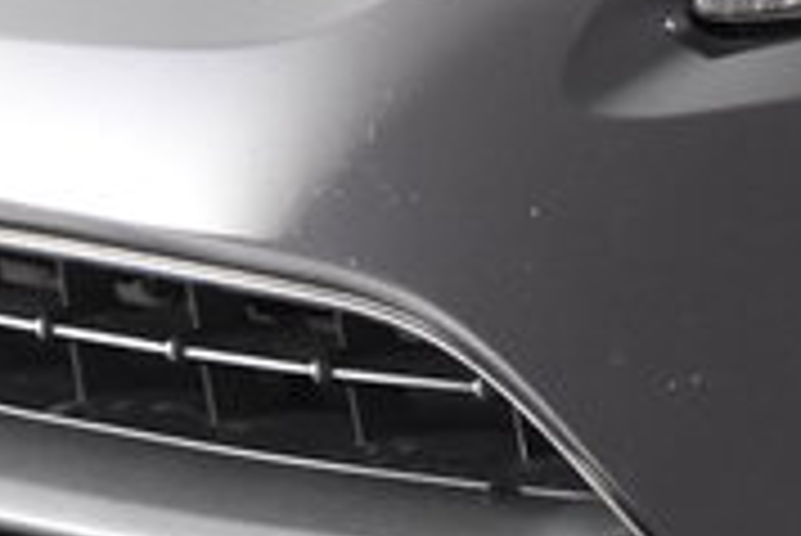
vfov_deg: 3.4
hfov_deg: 4.8
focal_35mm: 410
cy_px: 412
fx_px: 9130
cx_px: 2151
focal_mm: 38
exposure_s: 1/80
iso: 1600
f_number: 4
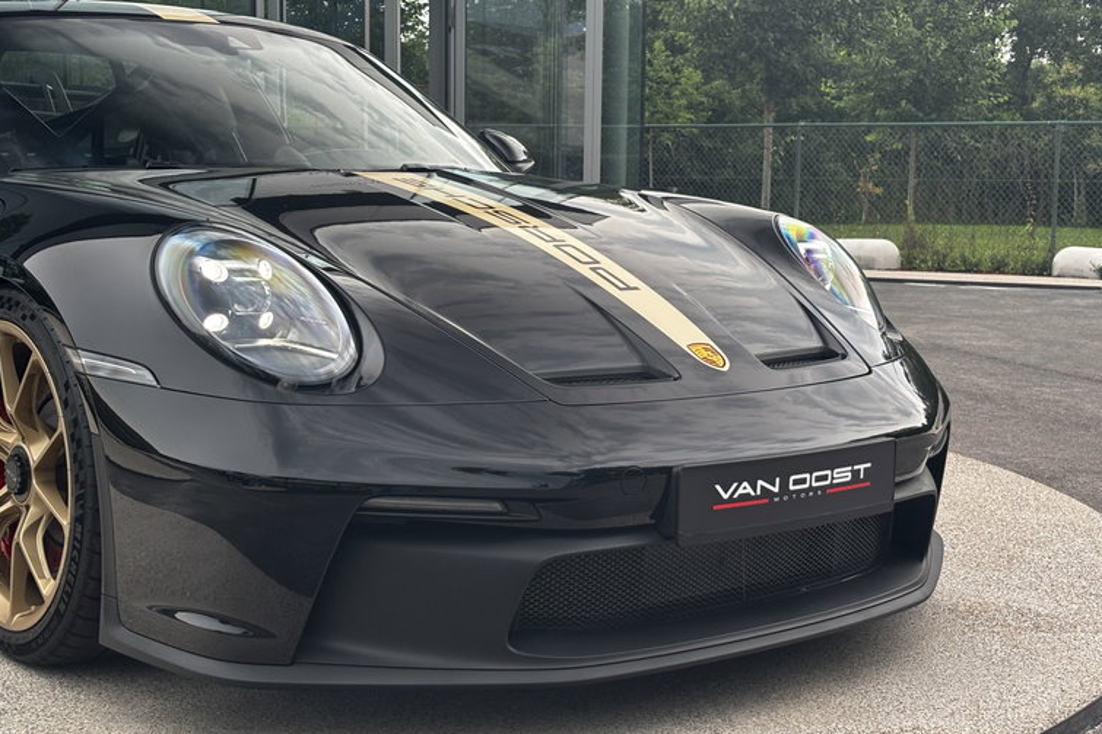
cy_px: 362
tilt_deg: -6.5
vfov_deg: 24.6
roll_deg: -1.4
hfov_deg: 36.3
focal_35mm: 55
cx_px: 543
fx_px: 1683
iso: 50
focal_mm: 5.96
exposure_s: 1/108
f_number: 1.6
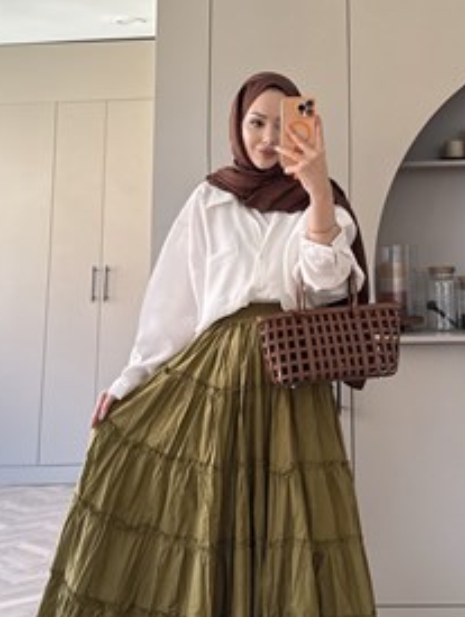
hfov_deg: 39.7
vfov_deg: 50.8
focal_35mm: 36
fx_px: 643
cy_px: 385
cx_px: 261
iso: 100
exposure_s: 1/121
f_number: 1.78
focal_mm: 6.76
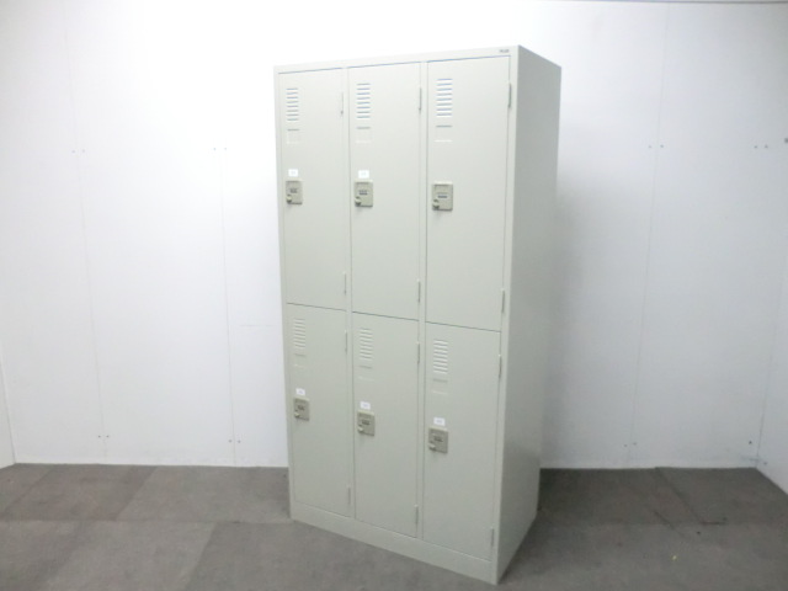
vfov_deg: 51.4
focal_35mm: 27
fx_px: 615
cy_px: 296
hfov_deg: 65.3
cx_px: 394
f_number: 3.2
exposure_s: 1/60
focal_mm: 4.9
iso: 800
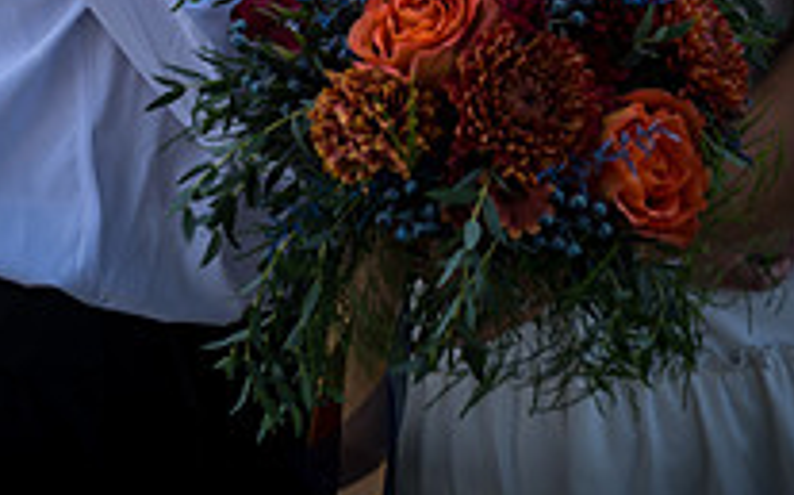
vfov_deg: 7.4
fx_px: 3741
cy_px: -357
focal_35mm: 173
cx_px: 339
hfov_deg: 12.1
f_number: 5
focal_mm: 78
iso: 100
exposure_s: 1/400
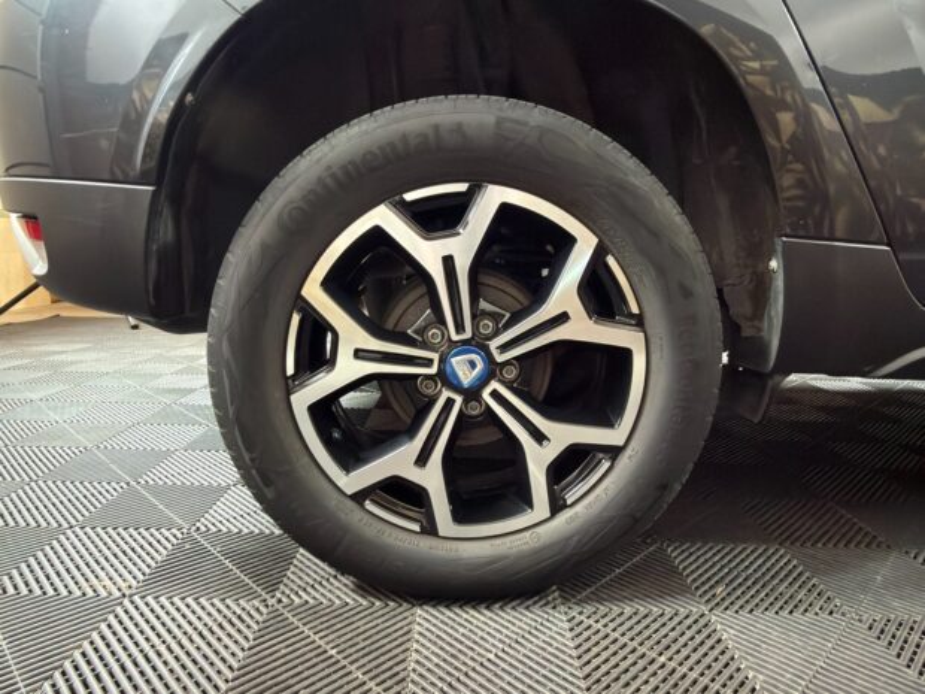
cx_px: 462
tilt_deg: -9.1
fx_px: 615
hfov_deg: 73.9
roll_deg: -0.9
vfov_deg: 58.9
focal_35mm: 23
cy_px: 347
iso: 400
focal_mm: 2.22
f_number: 2.2
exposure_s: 1/20
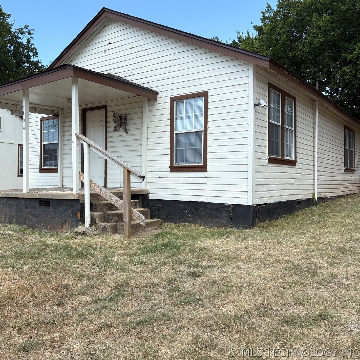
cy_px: 179
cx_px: 149
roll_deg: -0.3
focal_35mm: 31
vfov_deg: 52.5
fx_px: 365
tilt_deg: +0.4
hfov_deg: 52.3
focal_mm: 5.96
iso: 50
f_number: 1.6
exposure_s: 1/1626
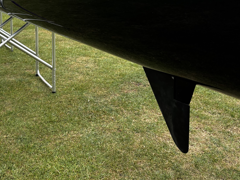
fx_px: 326
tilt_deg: -9.9
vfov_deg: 29.8
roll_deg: -0.3
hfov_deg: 39.5
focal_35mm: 47
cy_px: 24
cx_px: 64
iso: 50
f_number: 1.6
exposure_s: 1/978
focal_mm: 5.96
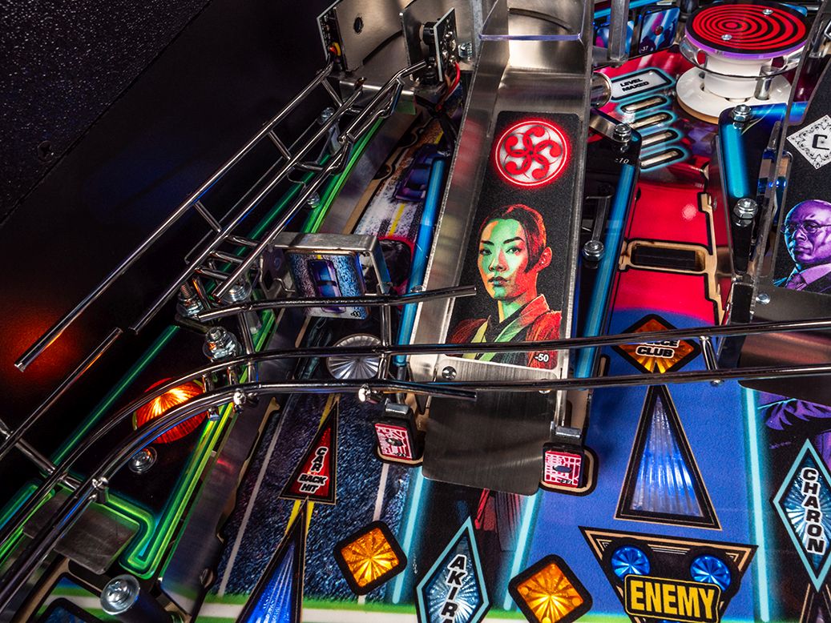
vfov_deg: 46.8
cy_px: 312
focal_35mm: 30
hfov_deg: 60.0
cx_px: 416
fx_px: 720
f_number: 10
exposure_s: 1/125
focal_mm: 14
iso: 100
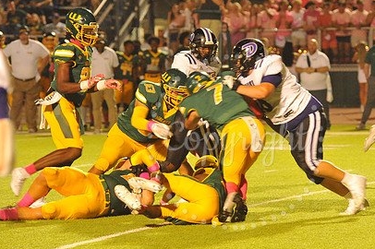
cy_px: 141
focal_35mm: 286
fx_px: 2977
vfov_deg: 4.8
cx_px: 236
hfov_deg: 7.2
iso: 6400
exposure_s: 1/160
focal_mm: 200
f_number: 5.6
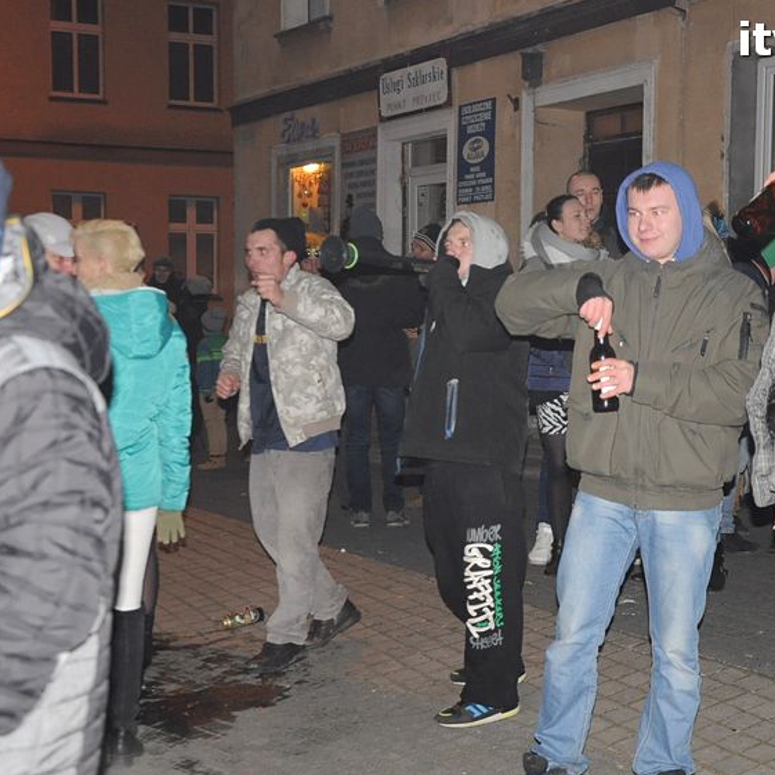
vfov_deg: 31.6
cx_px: 463
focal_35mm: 54
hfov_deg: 31.6
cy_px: 388
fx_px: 1368
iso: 1600
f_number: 5
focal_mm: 28
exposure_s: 1/60
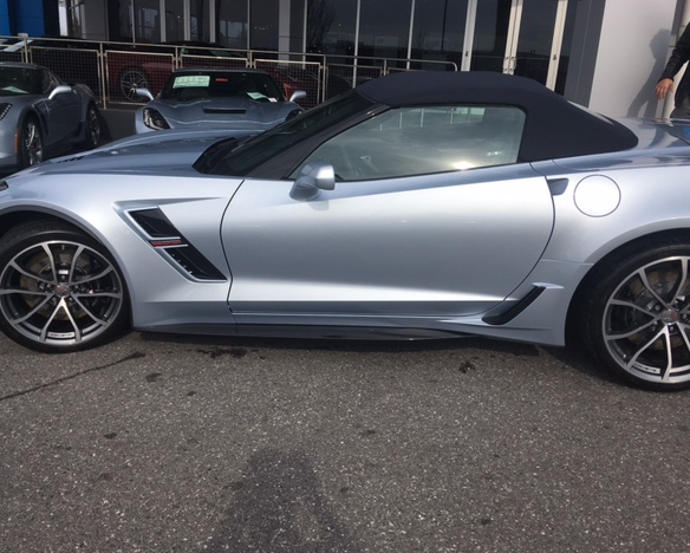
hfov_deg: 57.1
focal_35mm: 31
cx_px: 331
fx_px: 633
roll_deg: -2.9
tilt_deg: -16.8
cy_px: 276
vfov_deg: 47.2
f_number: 2.2
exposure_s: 1/1972
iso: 25
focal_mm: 4.15
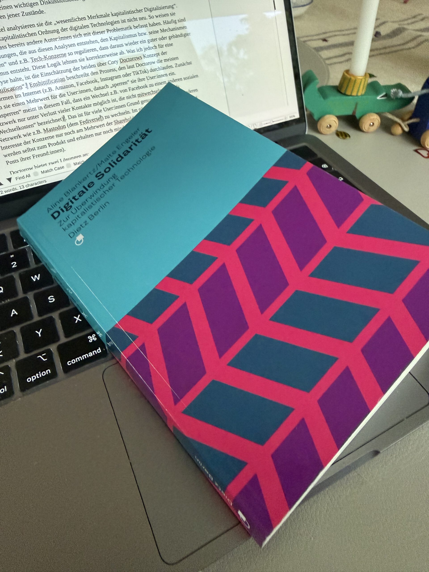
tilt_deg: -43.7
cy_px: 286
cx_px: 214
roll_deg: -1.2
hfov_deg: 56.8
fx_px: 397
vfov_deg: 71.6
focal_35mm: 24
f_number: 2.2
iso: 640
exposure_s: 1/60
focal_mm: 2.22
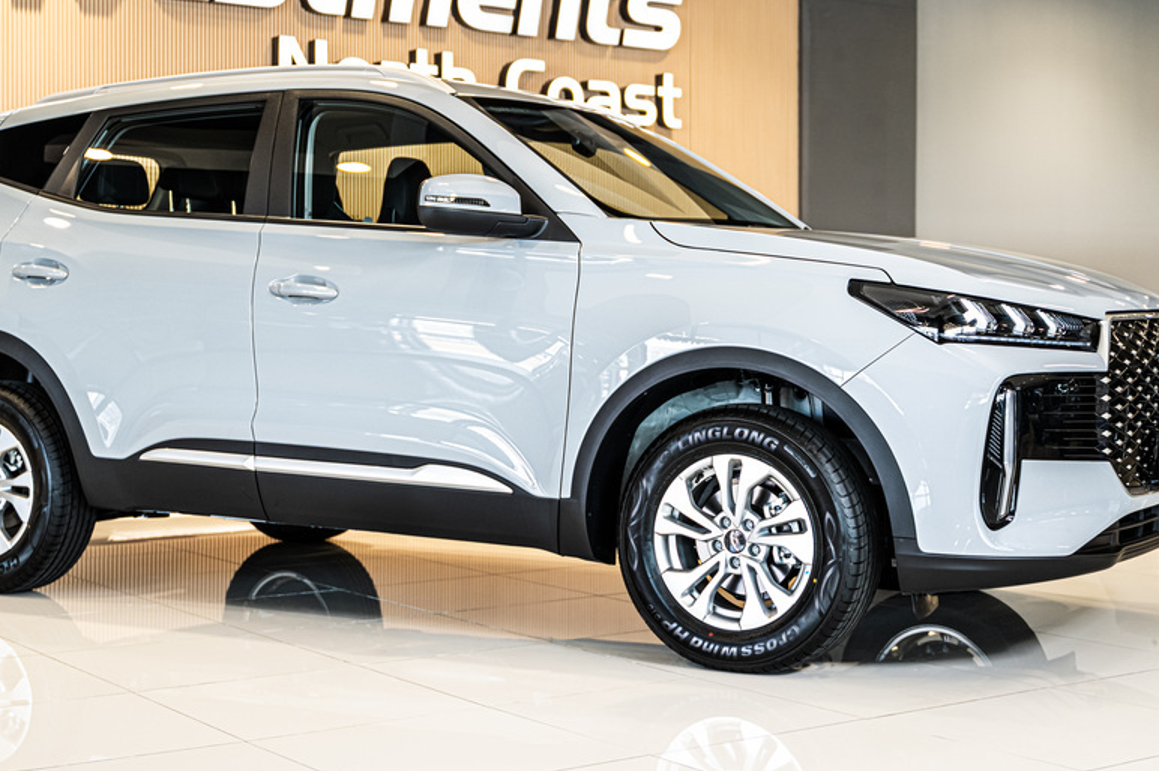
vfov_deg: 23.7
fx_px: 1834
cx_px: 576
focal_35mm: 57
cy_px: 330
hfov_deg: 35.1
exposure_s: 1/125
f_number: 2.8
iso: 640
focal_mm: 43
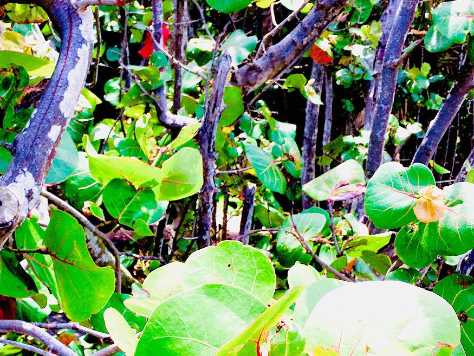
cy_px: 261
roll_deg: -1.8
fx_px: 726
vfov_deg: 27.2
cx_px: 154
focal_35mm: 53
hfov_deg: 35.8
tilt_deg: -12.3
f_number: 2.2
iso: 25
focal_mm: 4.15
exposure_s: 1/693
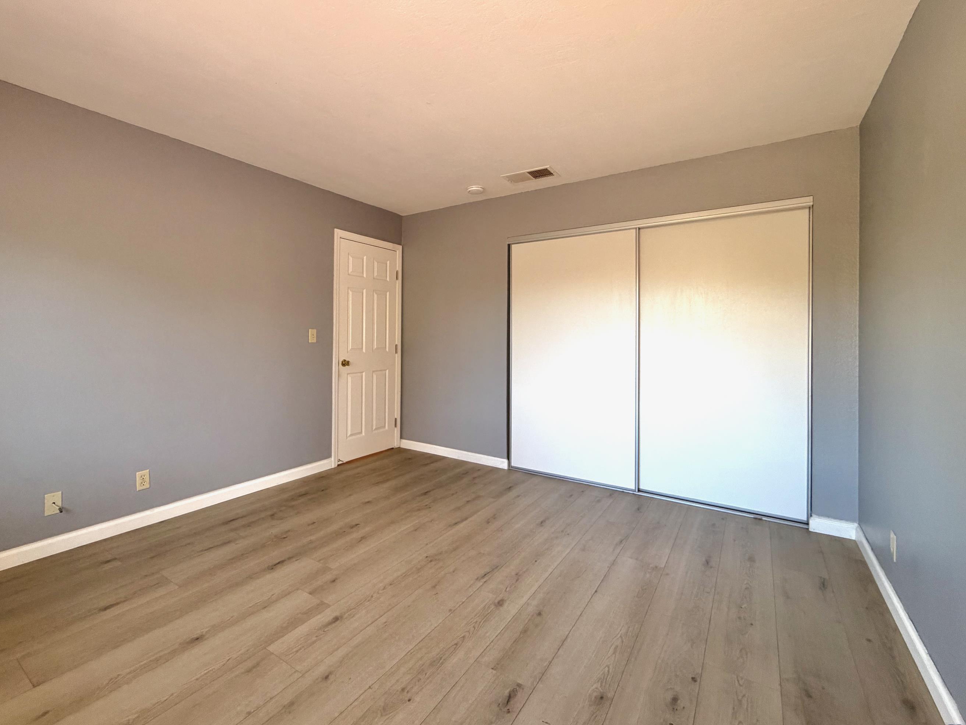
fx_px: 447
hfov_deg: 94.4
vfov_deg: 78.0
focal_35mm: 16
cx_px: 452
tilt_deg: +0.7
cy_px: 332
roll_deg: +0.0
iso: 320
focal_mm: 2.22
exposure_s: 1/116
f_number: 2.2
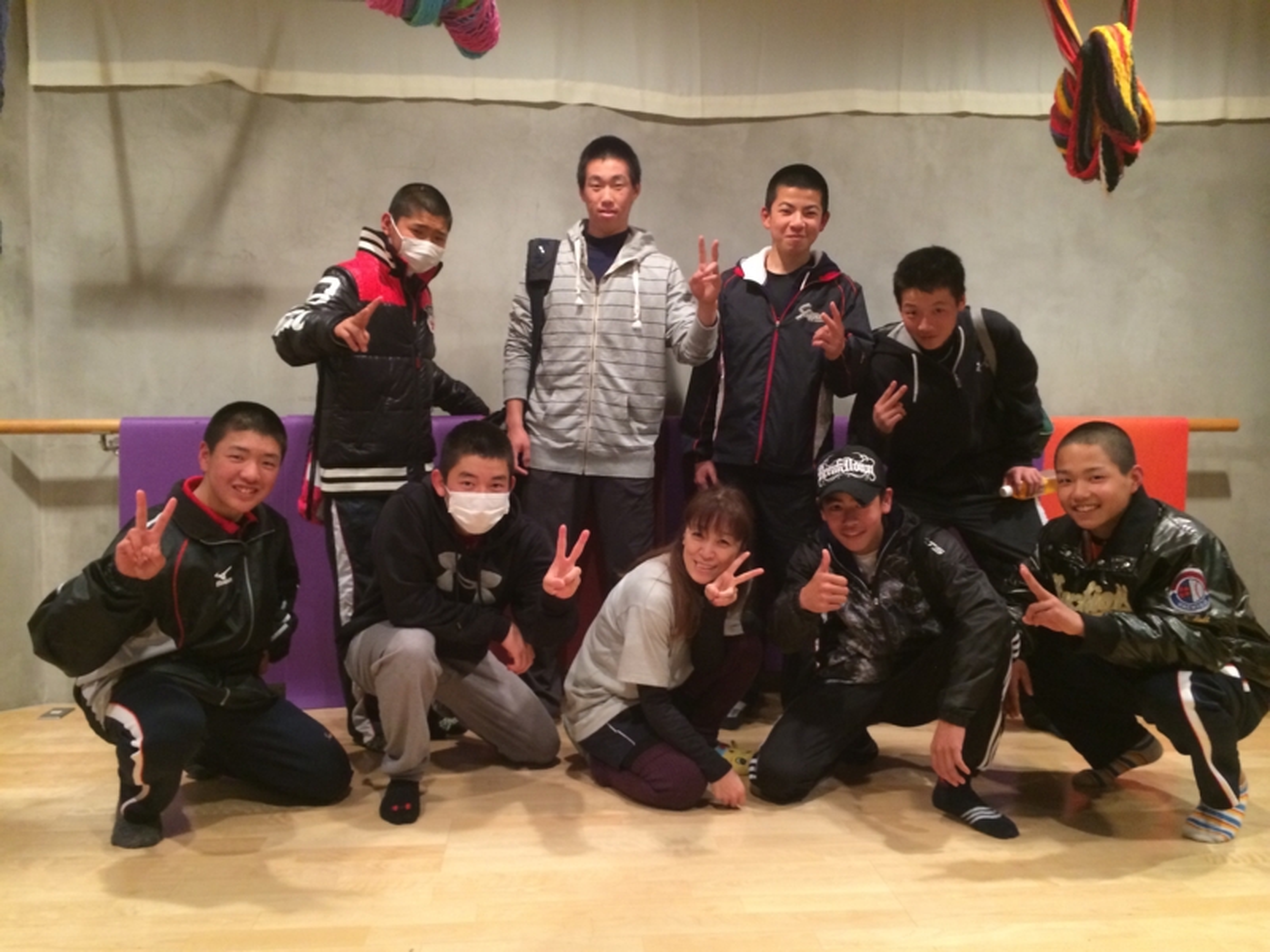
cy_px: 476
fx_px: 1101
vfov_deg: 46.8
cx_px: 635
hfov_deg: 60.0
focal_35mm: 30
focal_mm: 4.12
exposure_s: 1/20
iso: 320
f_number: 2.2
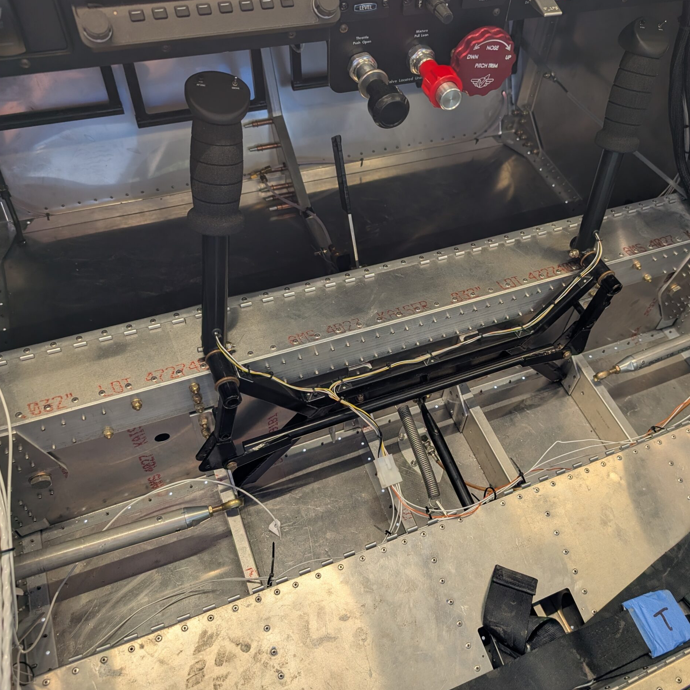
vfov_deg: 55.6
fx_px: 654
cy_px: 340
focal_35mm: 29
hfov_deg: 55.1
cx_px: 425
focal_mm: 6.9
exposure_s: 1/40
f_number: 1.68
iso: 26
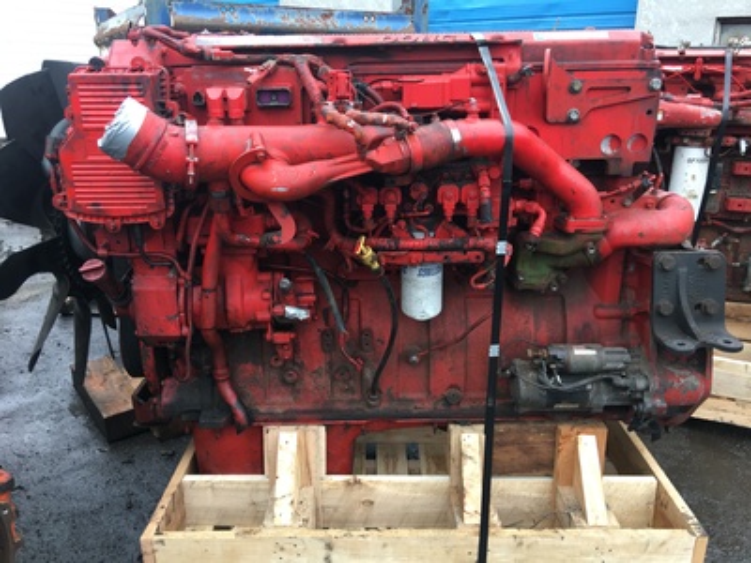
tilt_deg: -17.3
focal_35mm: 29
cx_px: 376
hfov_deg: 61.7
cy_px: 282
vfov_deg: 48.2
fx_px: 629
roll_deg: -1.5
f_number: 2.2
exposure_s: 1/120
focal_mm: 4.15
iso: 40
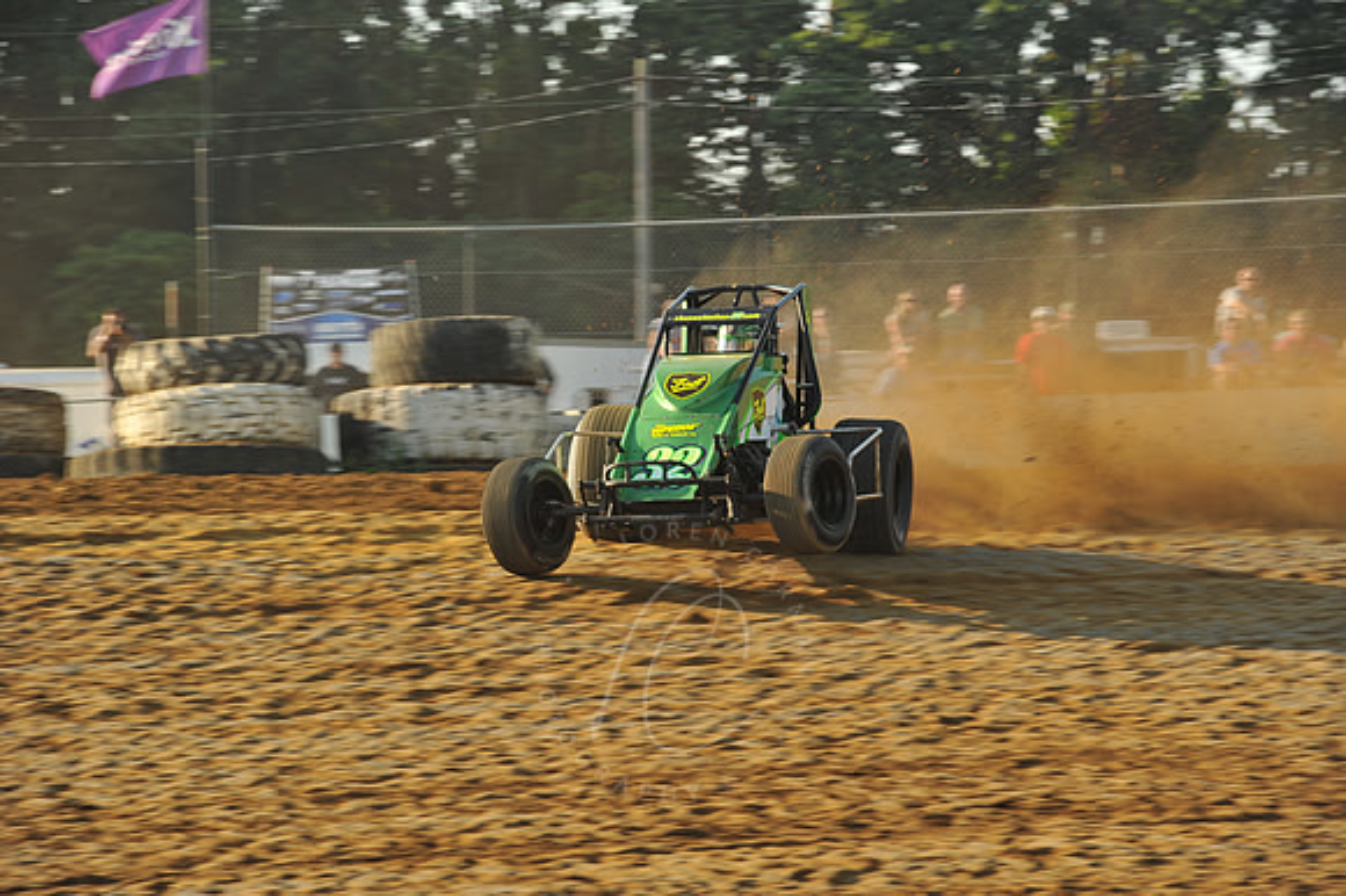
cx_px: 673
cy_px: 448
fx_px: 6913
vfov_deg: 7.4
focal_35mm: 185
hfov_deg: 11.1
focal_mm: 185
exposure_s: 1/320
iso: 400
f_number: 9
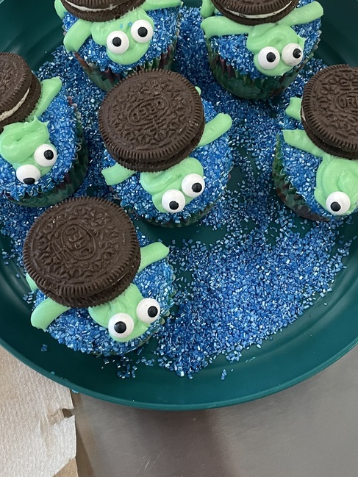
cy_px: 234
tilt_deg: -73.7
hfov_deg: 35.1
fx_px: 565
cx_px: 191
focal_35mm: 41
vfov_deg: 45.8
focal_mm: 4.2
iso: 200
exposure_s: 1/60
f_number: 1.6
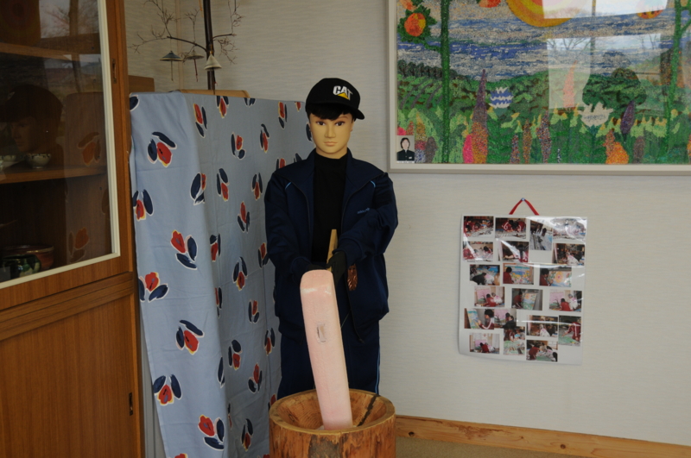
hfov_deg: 46.5
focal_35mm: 42
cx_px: 346
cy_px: 229
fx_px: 805
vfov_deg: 31.8
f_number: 4
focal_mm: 28
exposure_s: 1/125
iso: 400
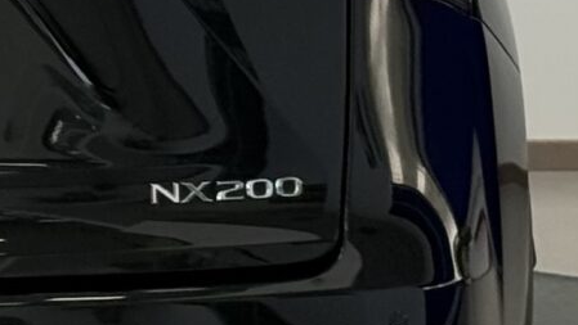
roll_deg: -0.3
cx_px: -331
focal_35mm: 298
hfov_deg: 7.1
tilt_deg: -5.3
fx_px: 4569
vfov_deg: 4.1
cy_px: -162
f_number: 1.78
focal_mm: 6.76
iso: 100
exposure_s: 1/235
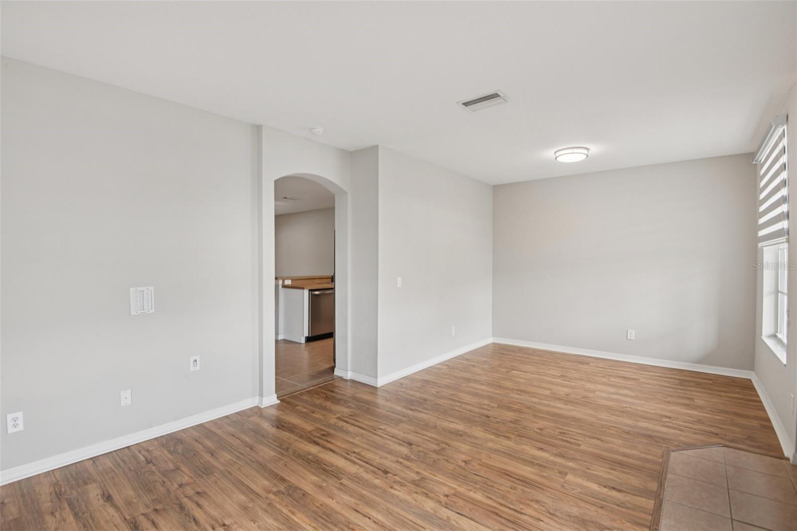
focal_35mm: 16
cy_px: 266
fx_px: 354
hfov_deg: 96.7
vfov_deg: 73.7
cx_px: 398
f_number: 8
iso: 400
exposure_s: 1/25
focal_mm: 16
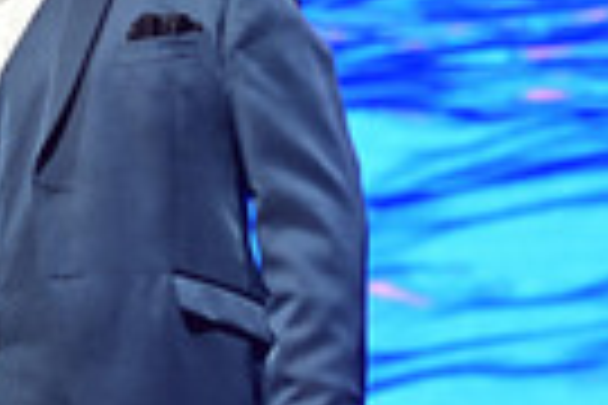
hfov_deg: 6.7
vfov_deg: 4.6
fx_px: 5083
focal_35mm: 301
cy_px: 122
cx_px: -367
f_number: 2.8
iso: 1250
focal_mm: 90
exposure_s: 1/160
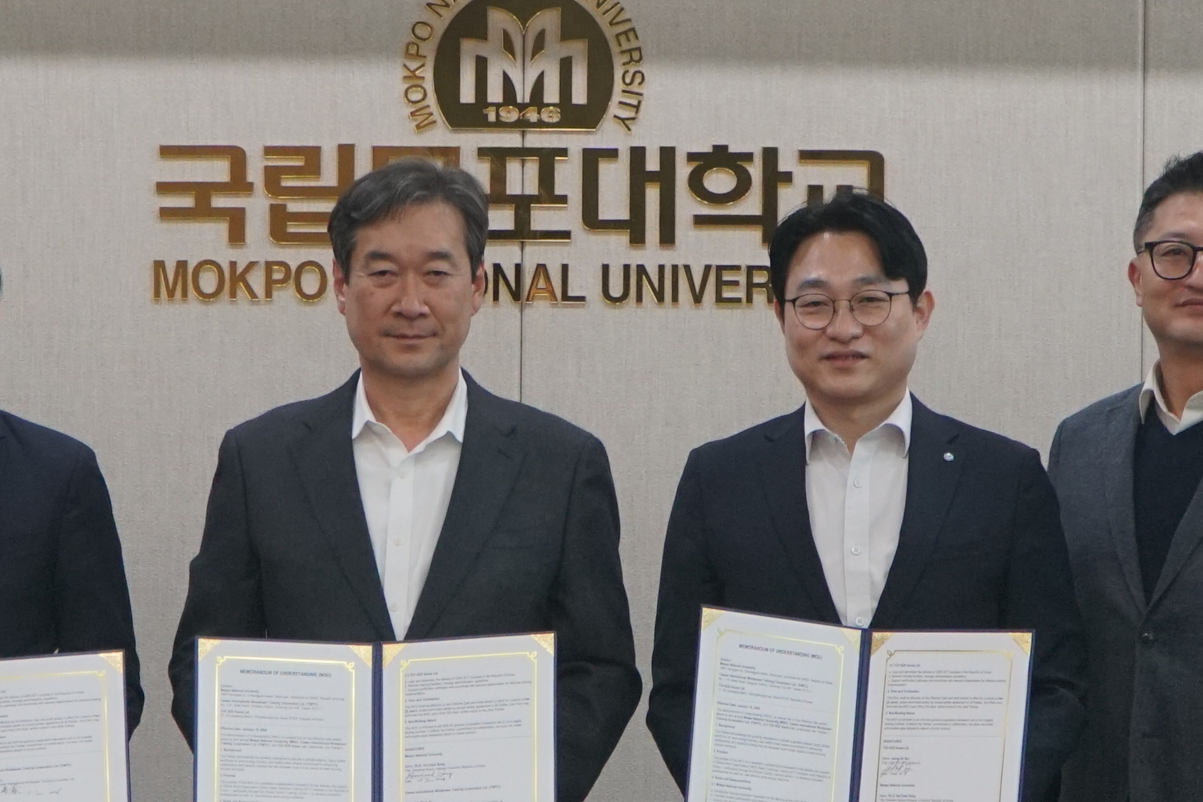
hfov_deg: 10.1
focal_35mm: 204
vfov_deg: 6.7
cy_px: 452
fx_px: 6802
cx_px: 487
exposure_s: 1/125
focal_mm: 43
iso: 800
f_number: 5
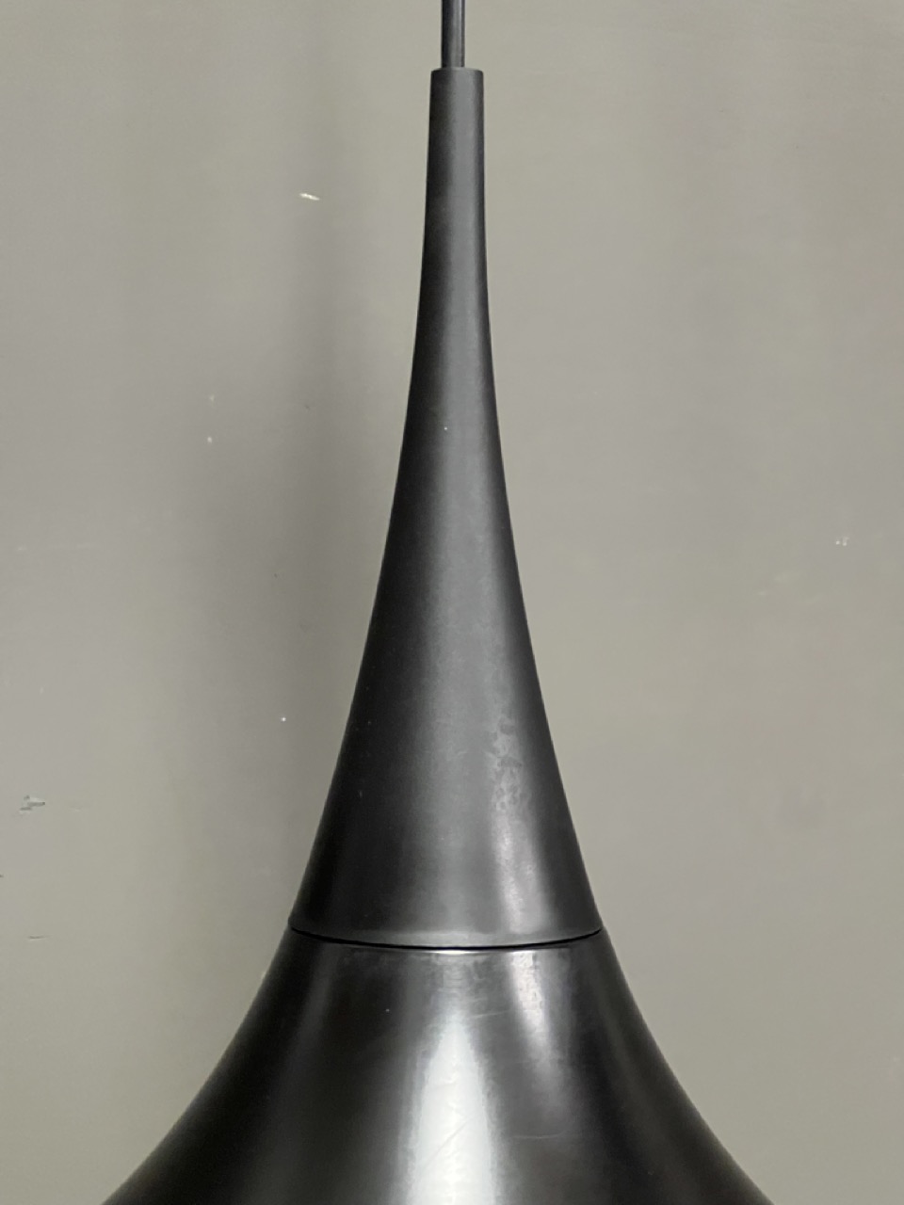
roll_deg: -1.0
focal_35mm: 77
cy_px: 602
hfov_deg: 19.1
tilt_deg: -1.1
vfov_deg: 25.3
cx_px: 452
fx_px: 2681
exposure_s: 1/25
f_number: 2.8
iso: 1250
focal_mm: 9
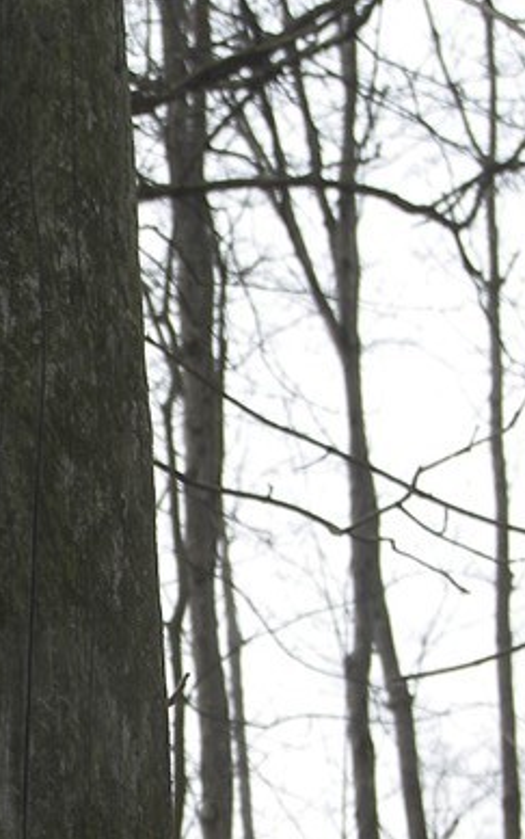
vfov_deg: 16.8
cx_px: -197
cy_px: 718
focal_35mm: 123
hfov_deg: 10.4
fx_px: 2812
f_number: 3.6
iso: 50
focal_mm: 9.2
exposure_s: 1/320
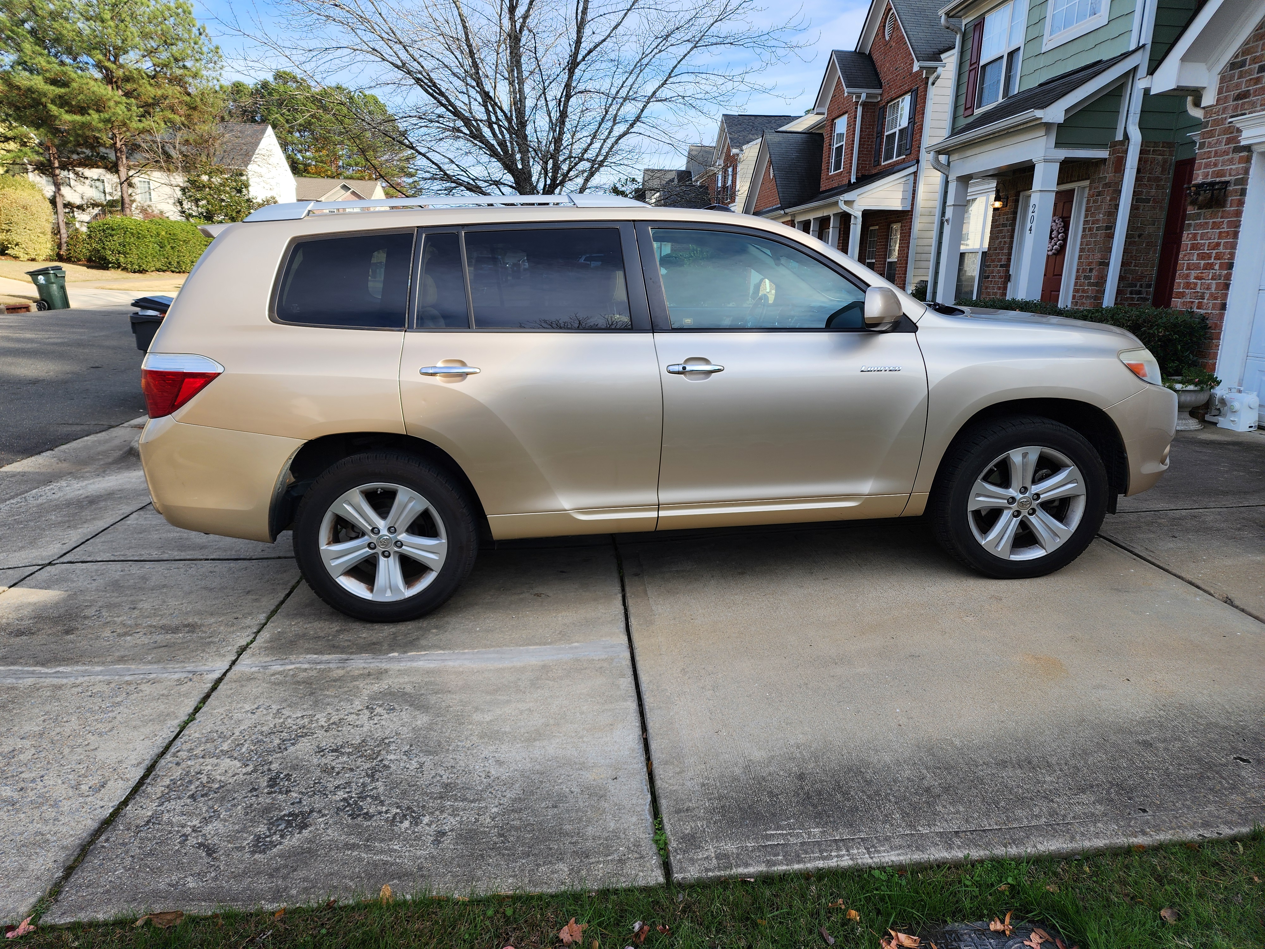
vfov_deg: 58.9
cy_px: 474
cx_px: 632
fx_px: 841
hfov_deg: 73.9
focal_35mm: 23
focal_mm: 6.4
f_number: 1.8
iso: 12
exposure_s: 1/526
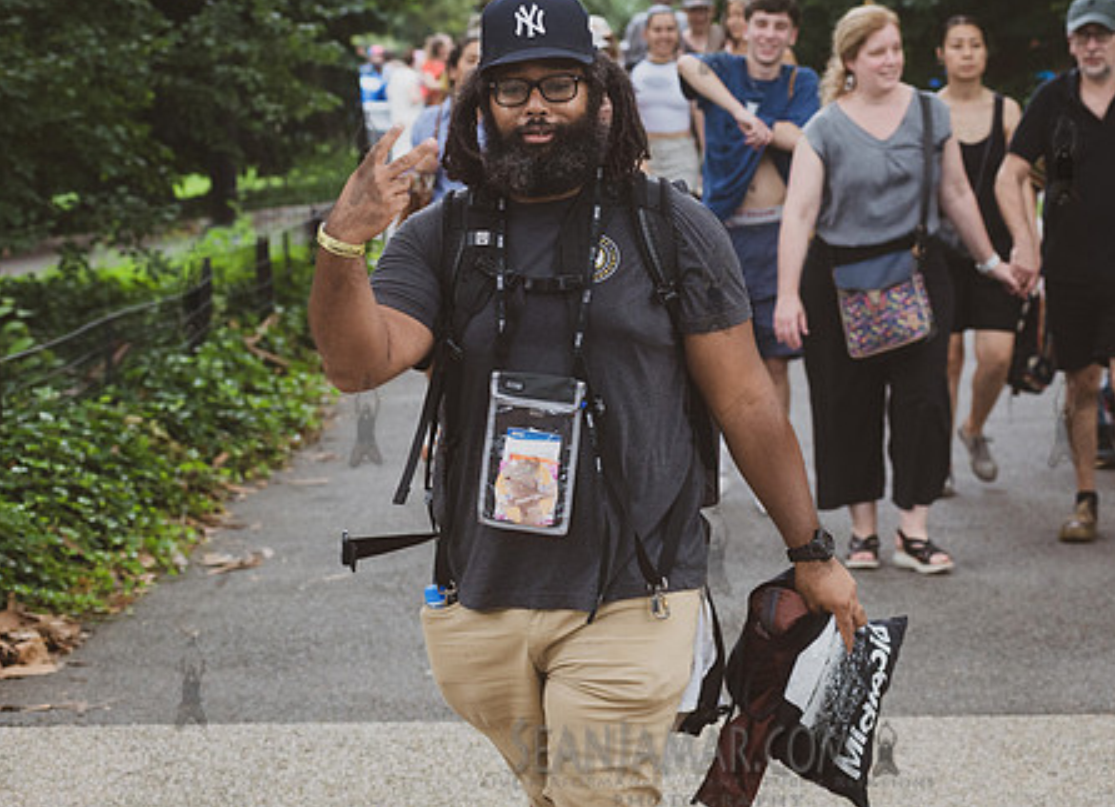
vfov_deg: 12.8
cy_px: 276
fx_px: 3595
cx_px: 634
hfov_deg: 17.6
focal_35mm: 113
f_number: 5
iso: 1000
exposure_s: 1/250
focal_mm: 80
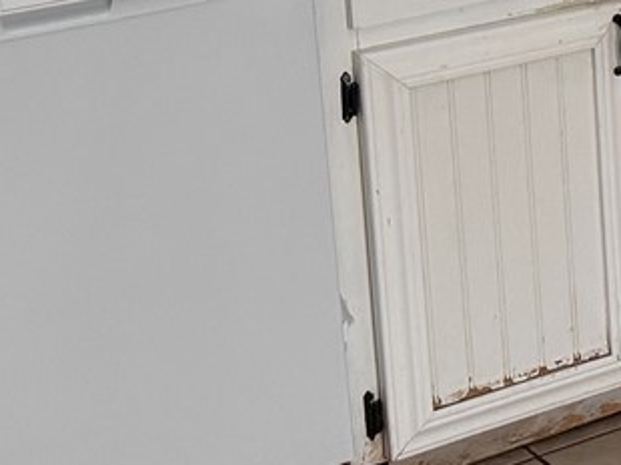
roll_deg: +0.9
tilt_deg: -8.1
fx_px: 2223
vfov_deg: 11.4
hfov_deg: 13.4
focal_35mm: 124
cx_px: 1296
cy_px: -241
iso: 200
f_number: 1.78
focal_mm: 6.76
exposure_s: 1/120
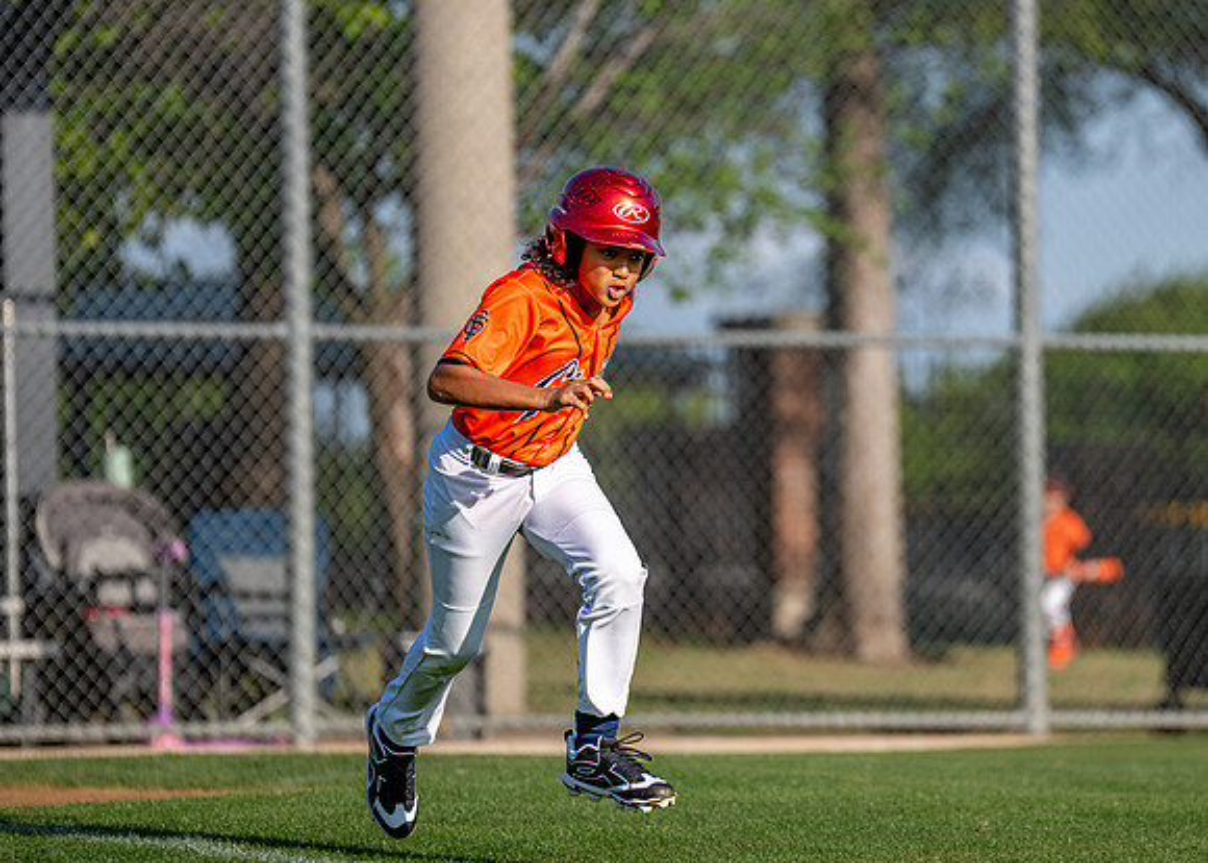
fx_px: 10611
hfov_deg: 6.5
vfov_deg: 4.7
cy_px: 418
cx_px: 774
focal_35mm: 309
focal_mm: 200
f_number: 2.8
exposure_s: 1/2500
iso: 100
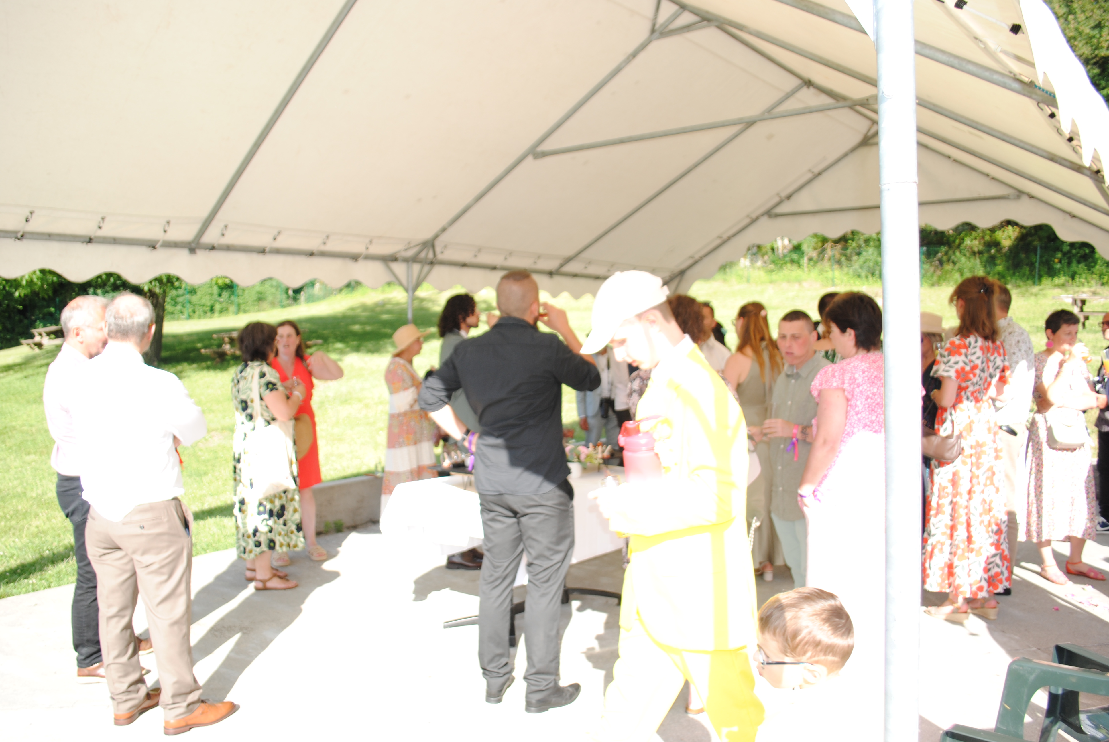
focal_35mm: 27
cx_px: 554
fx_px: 833
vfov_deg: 48.0
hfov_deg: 67.3
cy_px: 371
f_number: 9
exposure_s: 1/200
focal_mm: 18
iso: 100
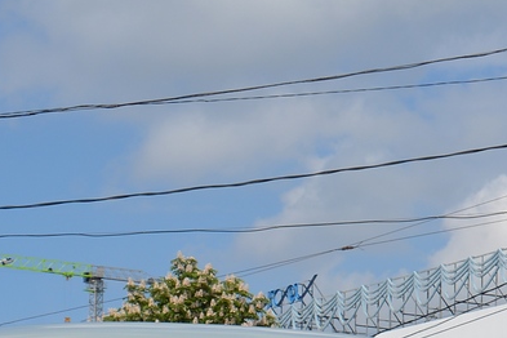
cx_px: 313
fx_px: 2098
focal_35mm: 149
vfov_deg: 8.8
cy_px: 615
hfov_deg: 13.8
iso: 100
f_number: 9
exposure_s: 1/320
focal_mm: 26
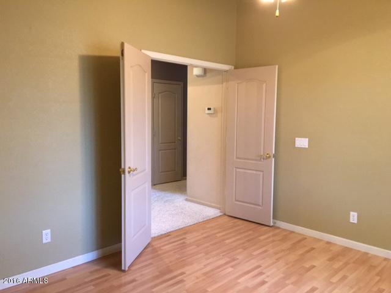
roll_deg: -0.7
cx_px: 196
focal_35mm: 29
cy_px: 146
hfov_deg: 61.7
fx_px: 328
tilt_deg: -3.7
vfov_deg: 48.2
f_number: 2.2
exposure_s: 1/30
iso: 200
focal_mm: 4.15
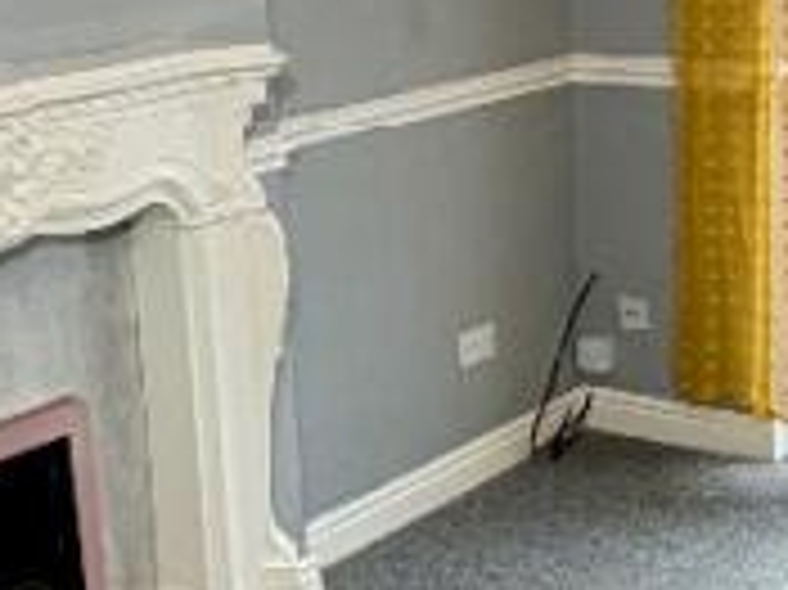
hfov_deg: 23.8
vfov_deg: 17.9
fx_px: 1865
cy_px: 203
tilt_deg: -9.7
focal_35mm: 82
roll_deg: +3.0
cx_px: 482
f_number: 2.2
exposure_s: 1/121
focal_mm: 2.22
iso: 160
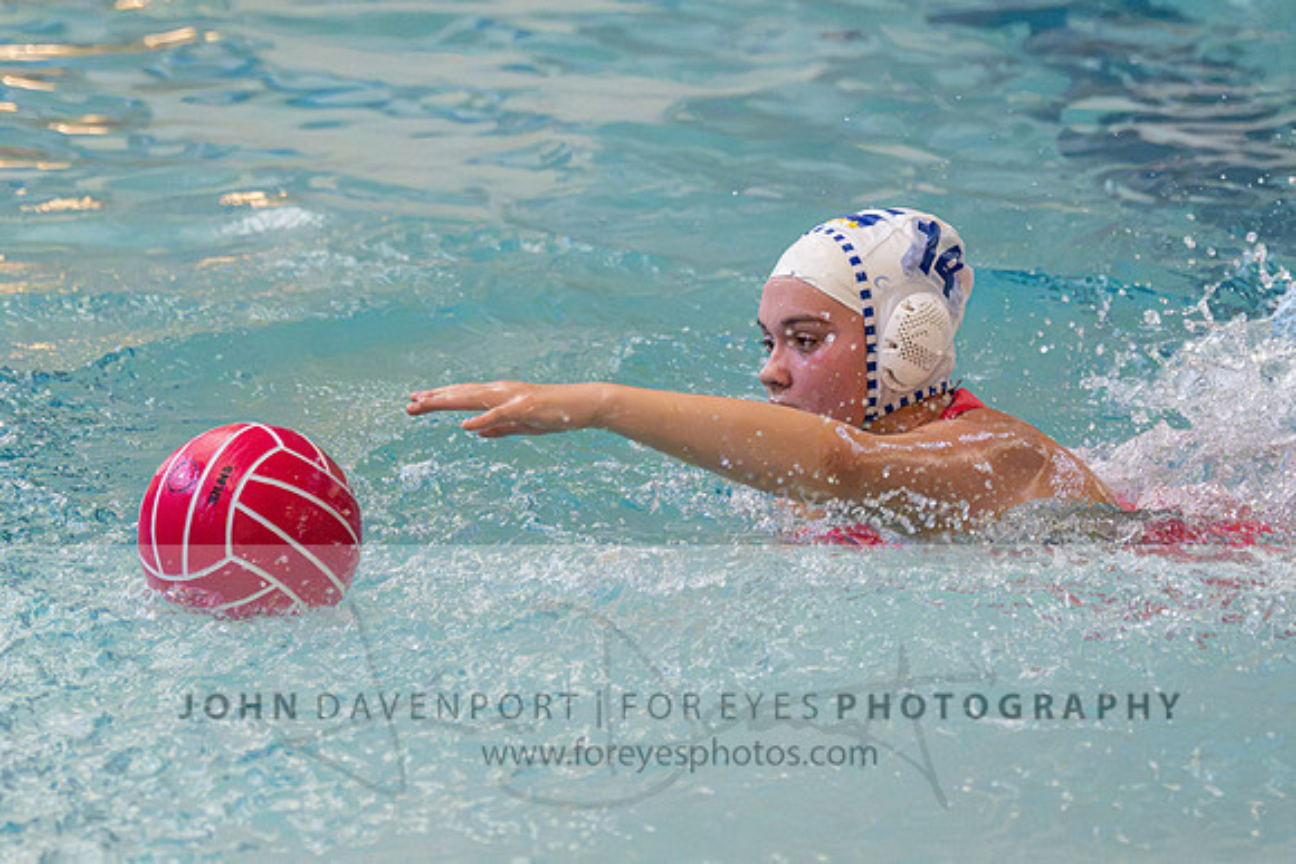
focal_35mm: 230
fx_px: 8269
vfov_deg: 6.0
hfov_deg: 9.0
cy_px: 155
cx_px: 869
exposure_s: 1/1000
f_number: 4
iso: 22800
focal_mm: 140
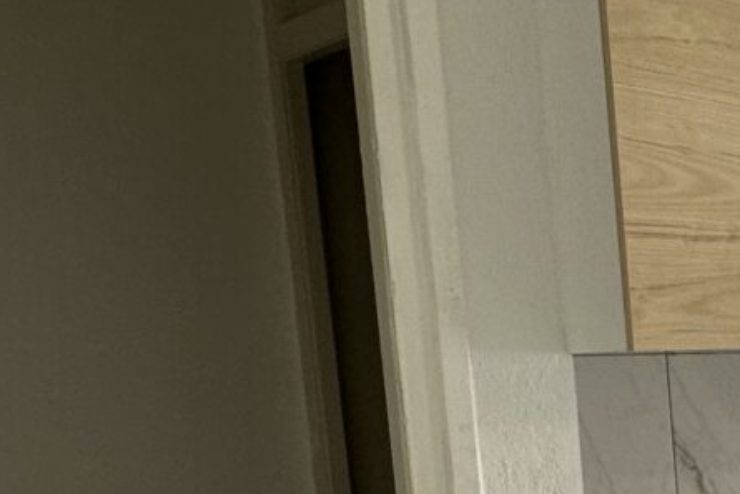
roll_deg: +1.5
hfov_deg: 23.8
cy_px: 541
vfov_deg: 19.5
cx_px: 1112
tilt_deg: -7.9
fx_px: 1378
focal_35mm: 67
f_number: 2.2
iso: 64
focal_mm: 2.22
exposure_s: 1/100
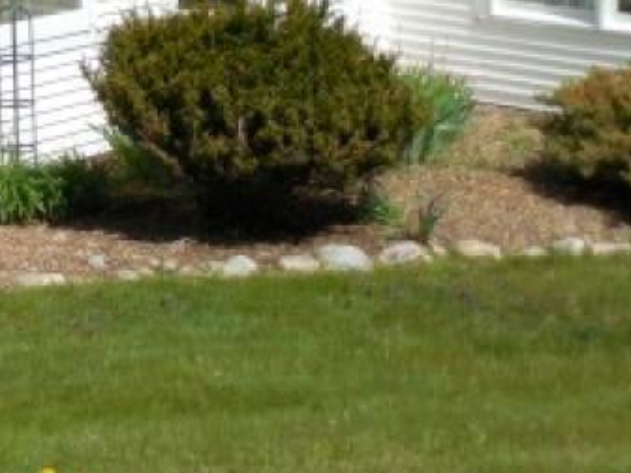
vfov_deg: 10.9
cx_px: -317
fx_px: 2388
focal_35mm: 131
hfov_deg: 14.1
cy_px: -225
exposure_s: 1/1000
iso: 125
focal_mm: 7.8
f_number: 3.9
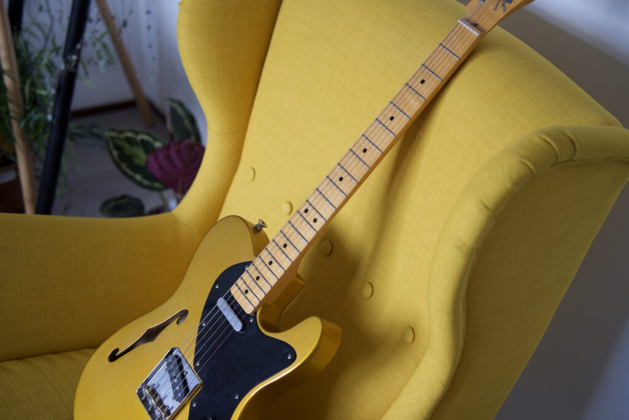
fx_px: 926
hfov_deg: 37.5
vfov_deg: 25.5
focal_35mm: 53
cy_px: 210
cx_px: 314
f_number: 2.2
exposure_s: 1/180
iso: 200
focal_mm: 35
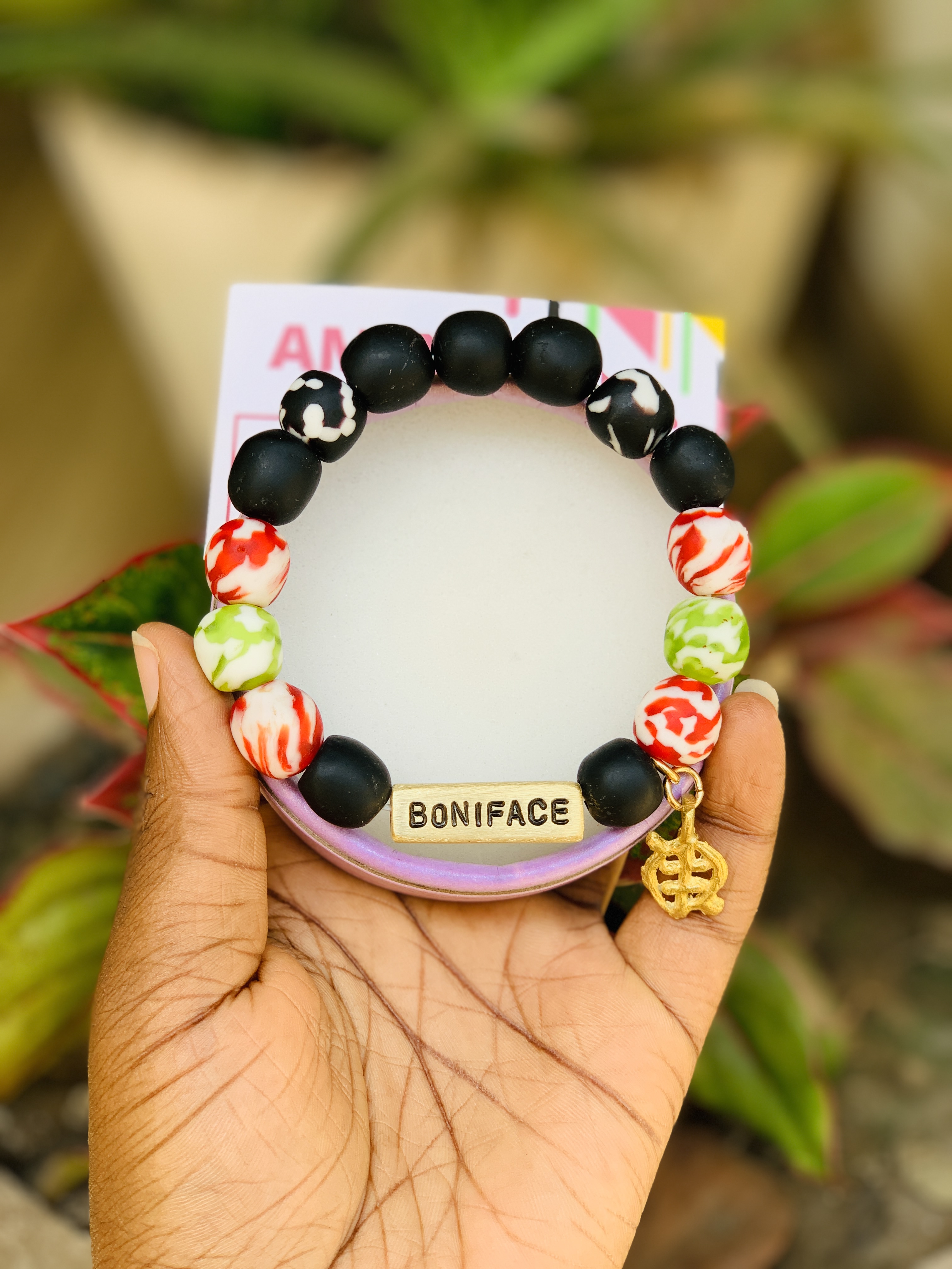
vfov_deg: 36.8
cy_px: 634
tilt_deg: -30.6
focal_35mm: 52
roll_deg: -0.8
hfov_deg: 28.0
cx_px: 476
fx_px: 1907
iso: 16
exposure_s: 1/122
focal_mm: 6
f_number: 2.4
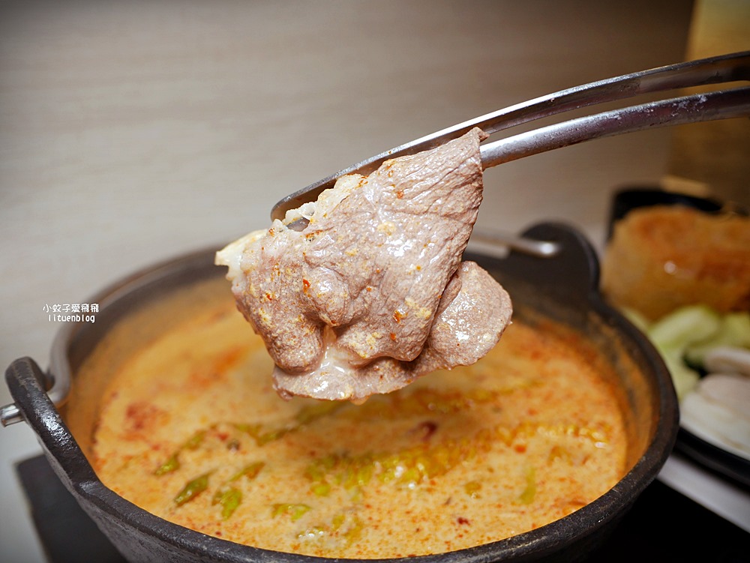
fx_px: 607
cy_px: 282
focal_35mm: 28
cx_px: 375
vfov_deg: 49.8
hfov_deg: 63.4
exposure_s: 1/100
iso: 200
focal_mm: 14
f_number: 2.5
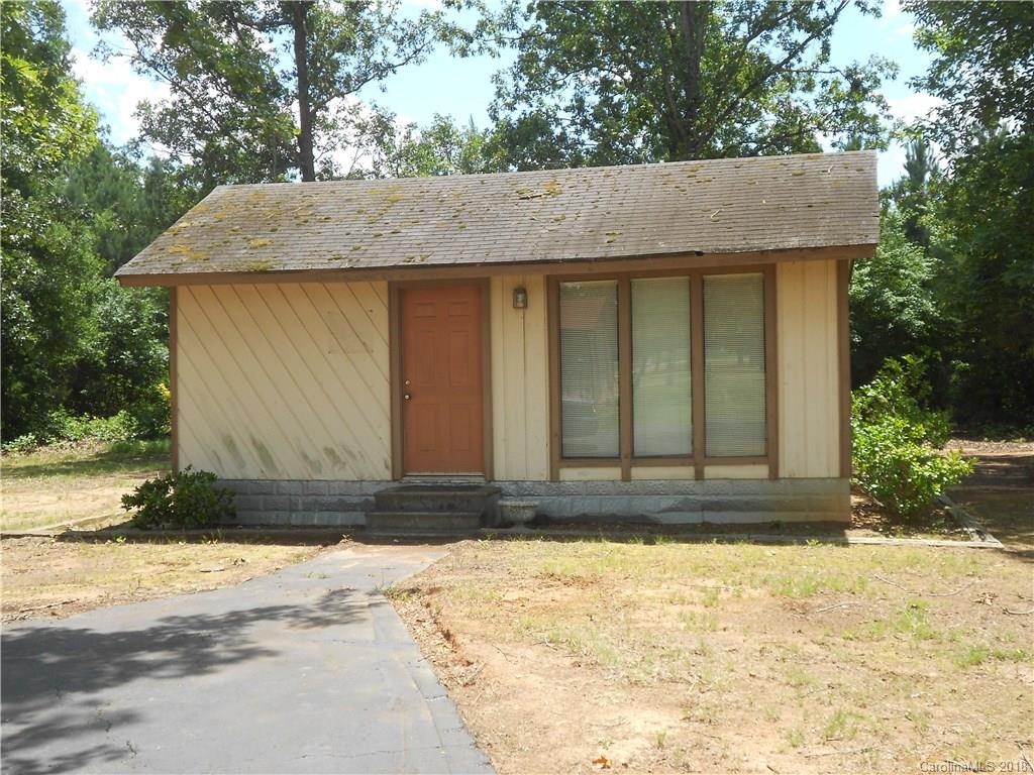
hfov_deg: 50.1
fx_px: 1105
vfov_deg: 38.7
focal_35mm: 37
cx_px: 517
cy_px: 388
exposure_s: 1/250
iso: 80
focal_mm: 6.7
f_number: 3.9
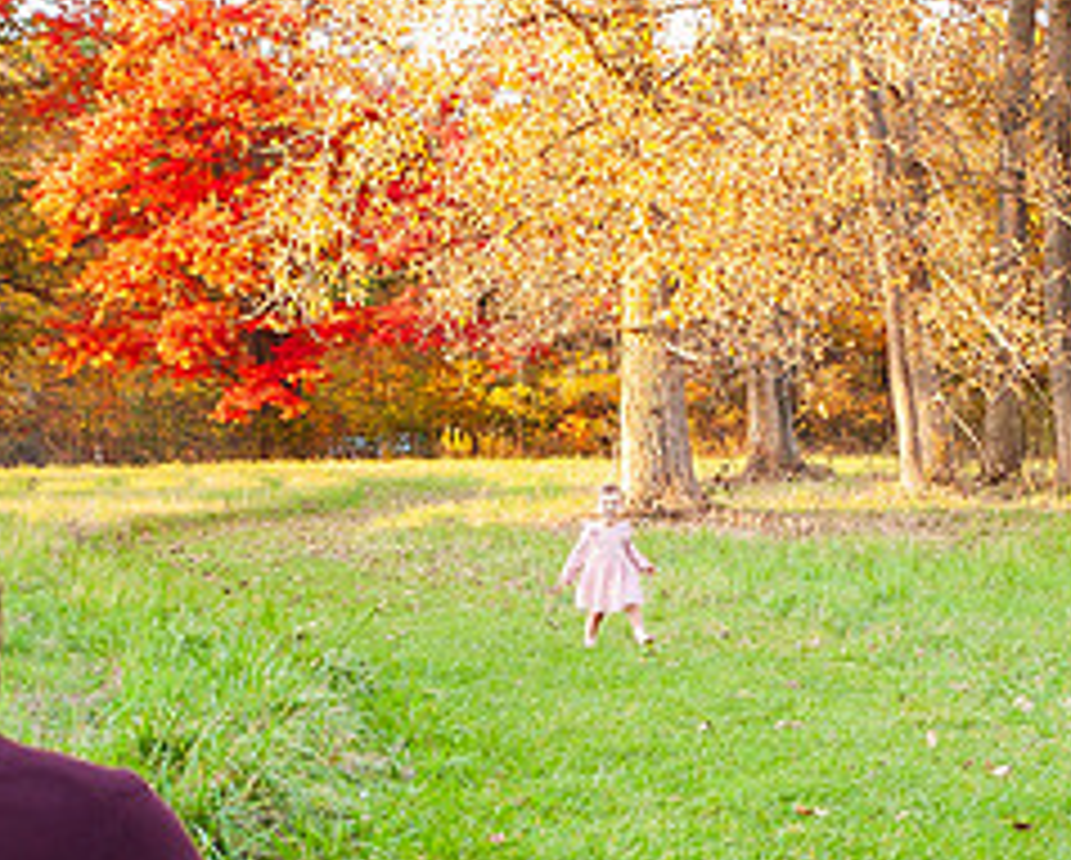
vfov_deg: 14.7
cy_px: 777
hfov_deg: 18.3
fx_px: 3301
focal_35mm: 104
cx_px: 793
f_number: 4.5
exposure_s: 1/200
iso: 640
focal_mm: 34
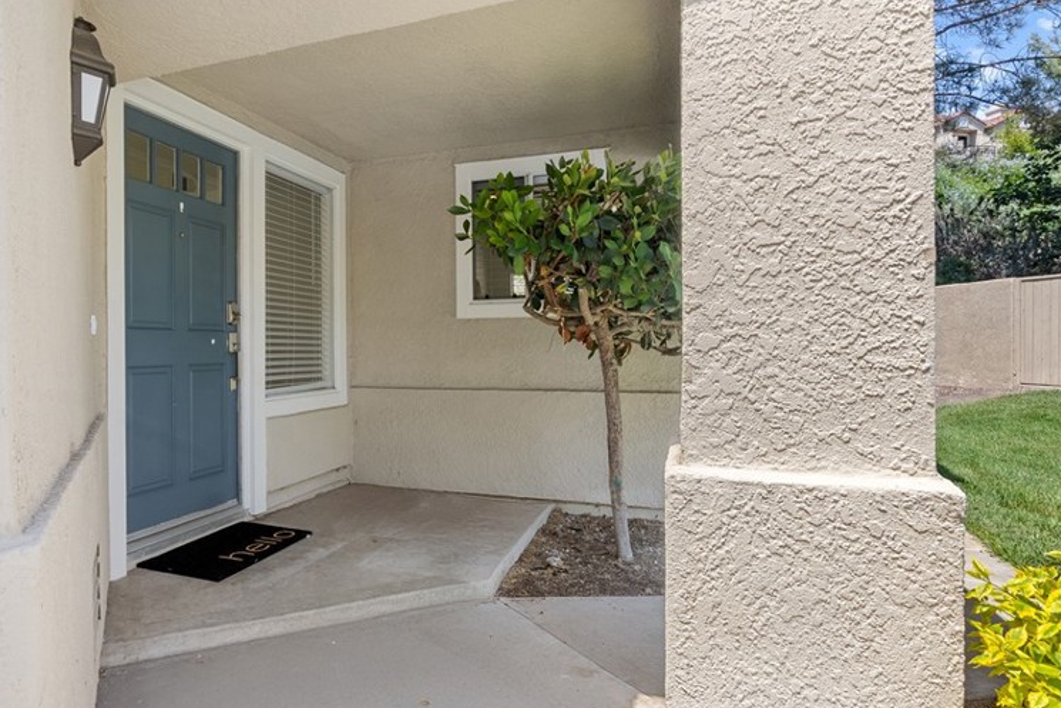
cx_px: 432
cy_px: 347
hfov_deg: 77.8
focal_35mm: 22
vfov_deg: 57.2
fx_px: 648
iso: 320
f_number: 9
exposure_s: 1/200
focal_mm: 16
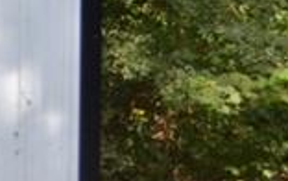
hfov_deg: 7.2
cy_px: 31
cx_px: -543
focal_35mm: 260
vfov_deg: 5.1
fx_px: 2044
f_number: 4.2
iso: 400
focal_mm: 26
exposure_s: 1/640
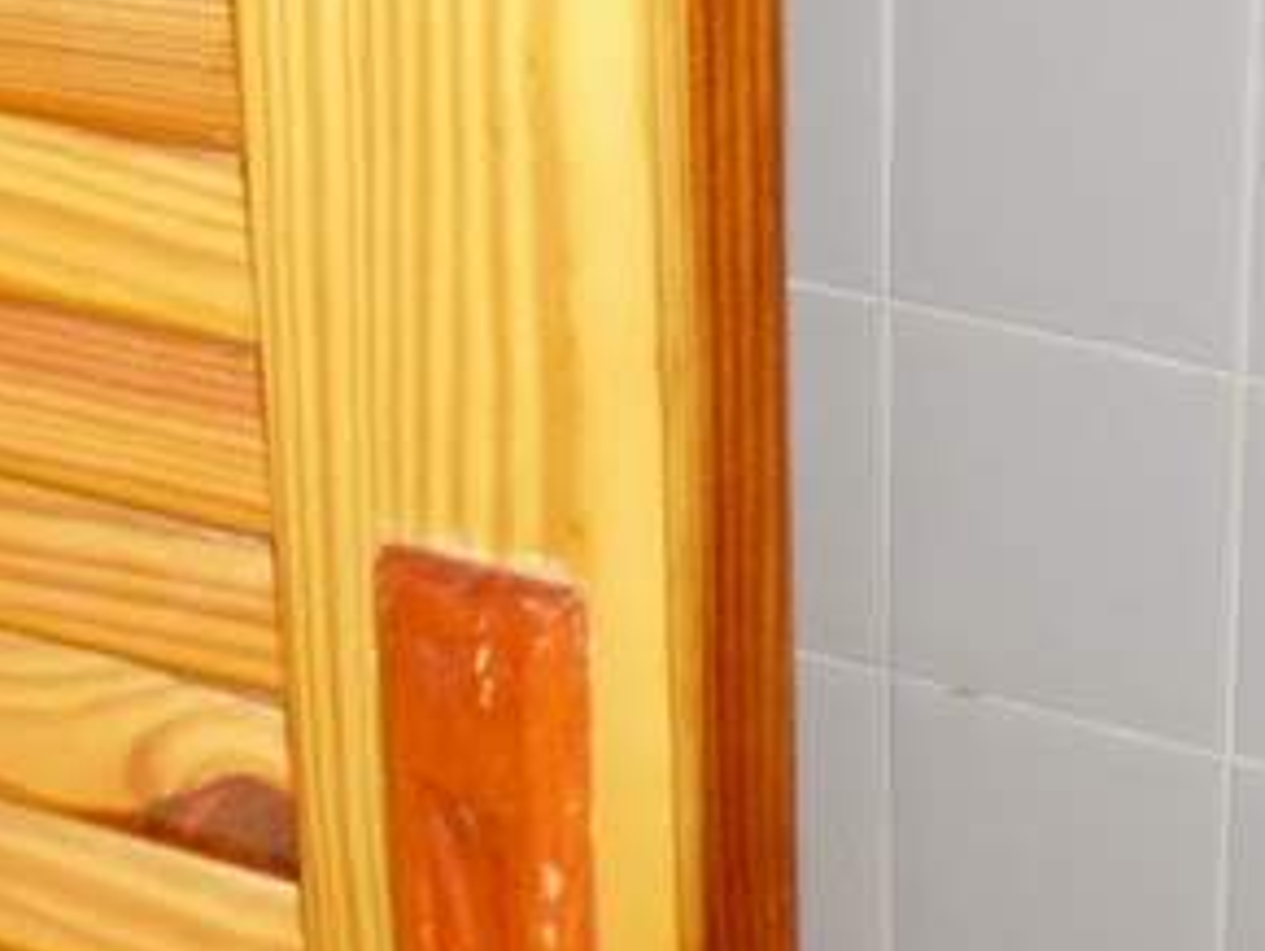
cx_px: 1178
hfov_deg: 15.3
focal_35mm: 127
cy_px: 1488
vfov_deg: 11.2
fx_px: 4645
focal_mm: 6.3
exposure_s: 1/60
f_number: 3.1
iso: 200
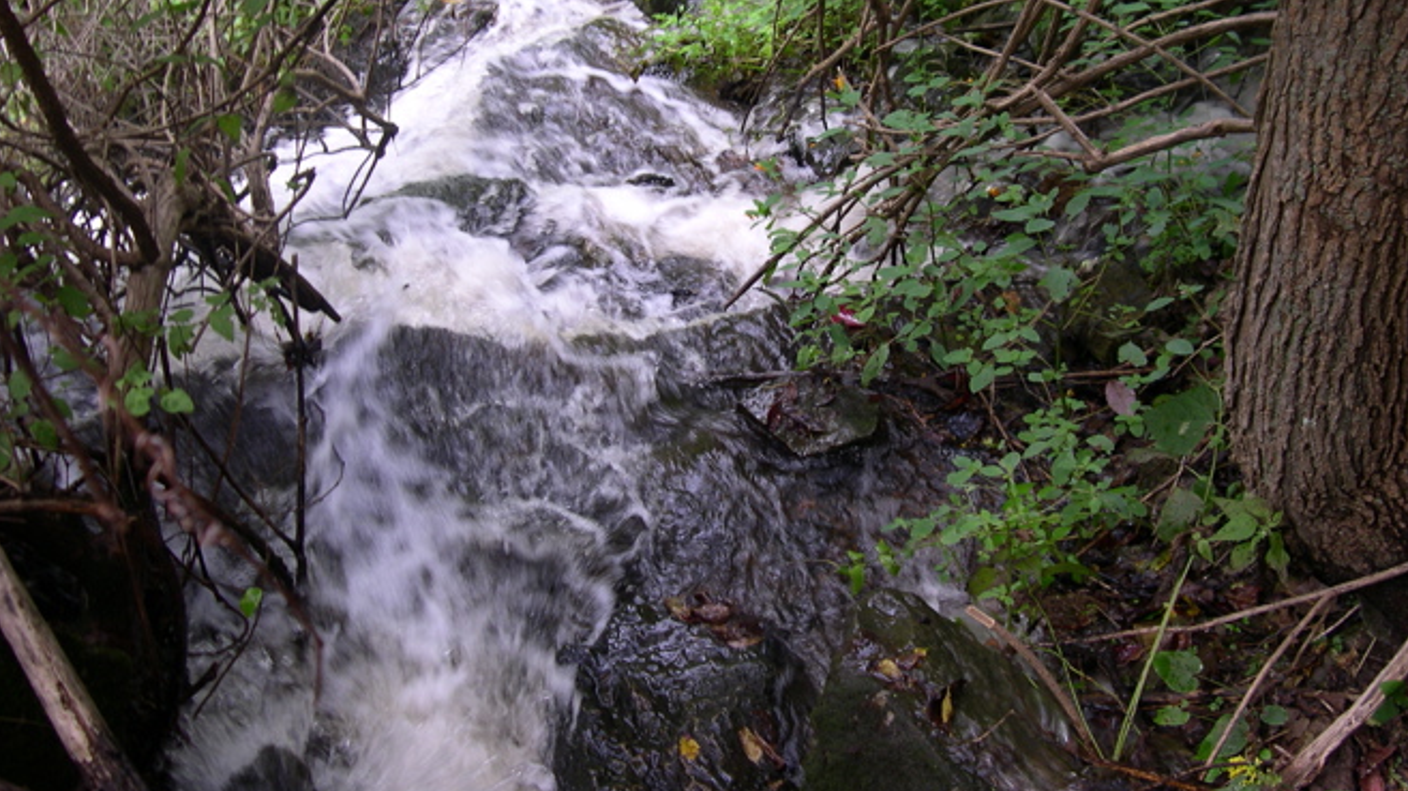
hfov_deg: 48.4
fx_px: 1567
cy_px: 272
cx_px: 709
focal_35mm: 42
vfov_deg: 28.2
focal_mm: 8
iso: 100
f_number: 2.8
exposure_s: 1/43.8
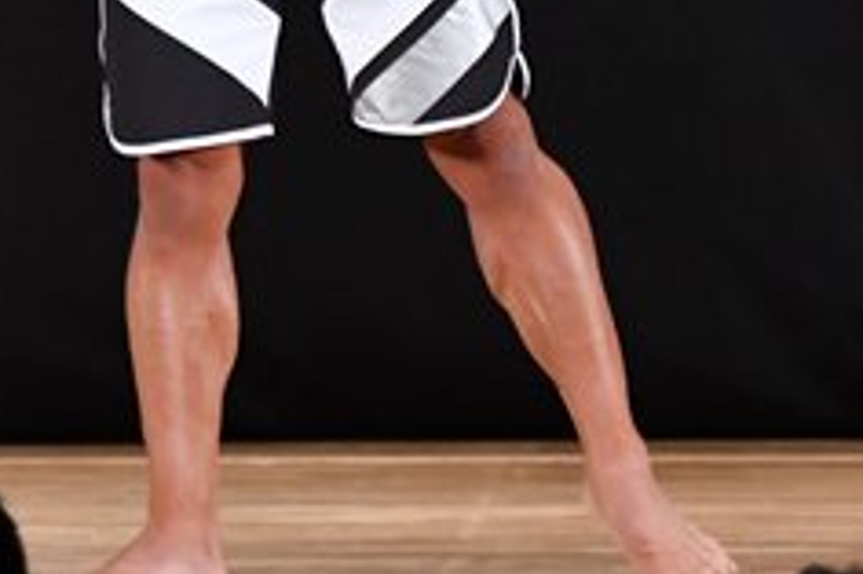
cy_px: -227
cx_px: 836
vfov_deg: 1.7
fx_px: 18876
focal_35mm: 788
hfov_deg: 2.6
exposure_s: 1/400
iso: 3200
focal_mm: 160
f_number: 5.6
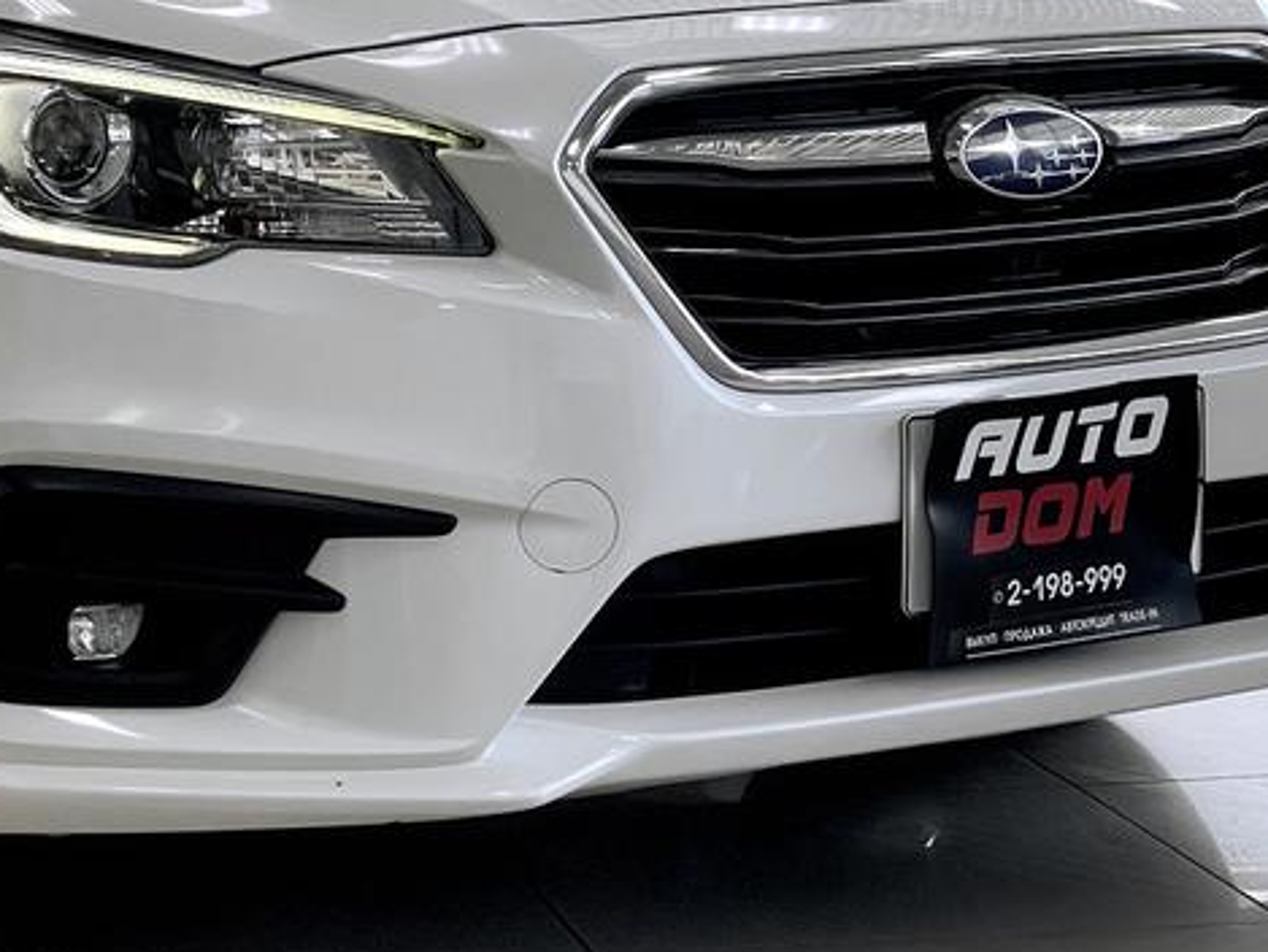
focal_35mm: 133
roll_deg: +2.7
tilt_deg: -1.0
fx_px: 4873
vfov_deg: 11.1
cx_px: 70
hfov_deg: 14.6
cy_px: 22
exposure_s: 1/92
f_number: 2
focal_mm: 6
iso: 64
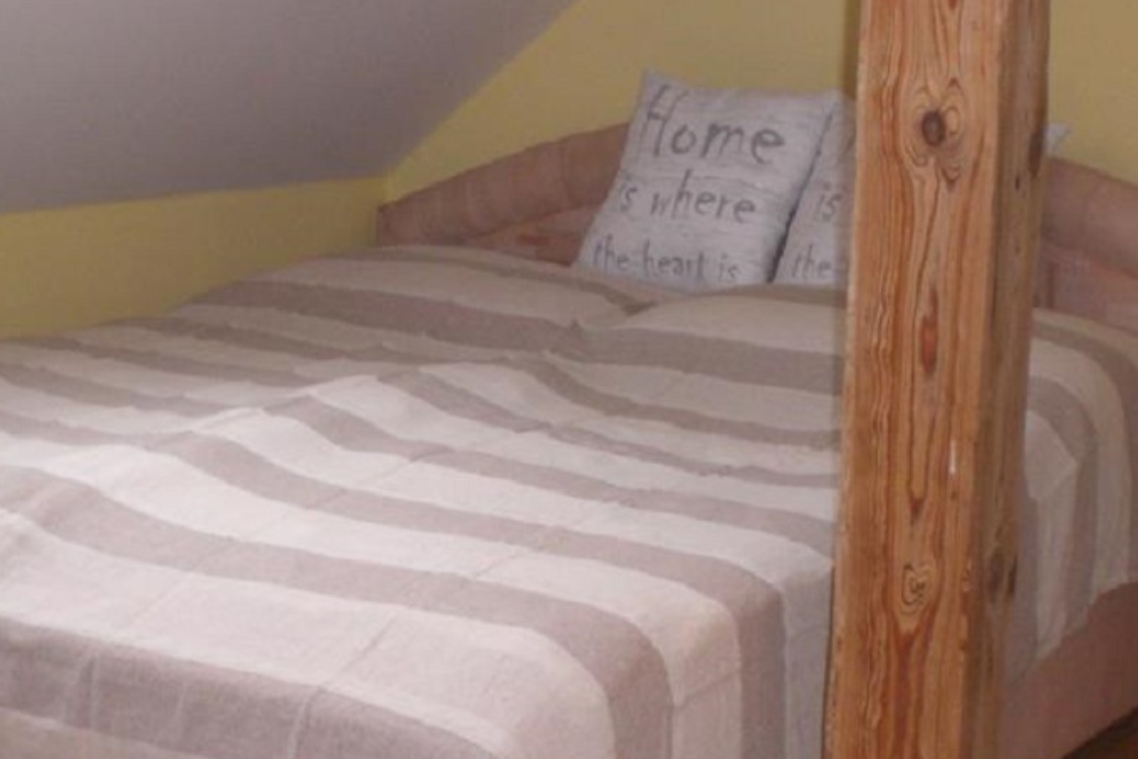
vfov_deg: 19.3
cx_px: 571
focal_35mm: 70
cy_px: 591
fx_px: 2213
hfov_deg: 28.8
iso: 200
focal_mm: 6.3
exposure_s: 1/60
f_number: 3.1
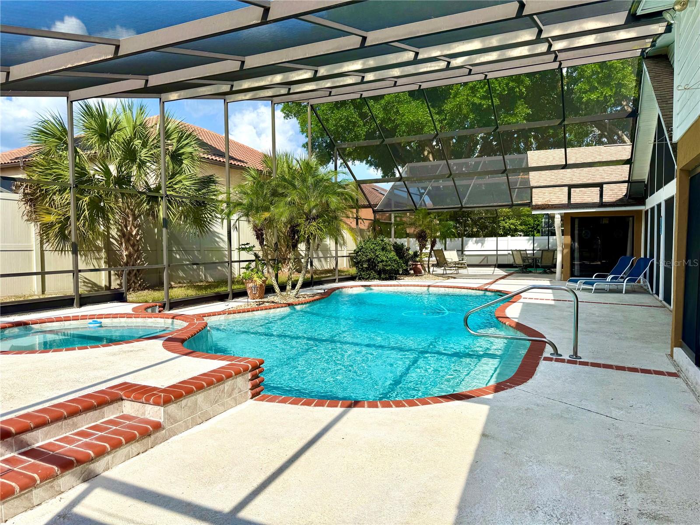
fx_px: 485
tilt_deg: -3.7
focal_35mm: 24
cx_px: 350
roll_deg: -0.5
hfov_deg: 71.6
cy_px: 262
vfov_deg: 56.8
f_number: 1.78
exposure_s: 1/4310
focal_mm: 6.76
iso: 80
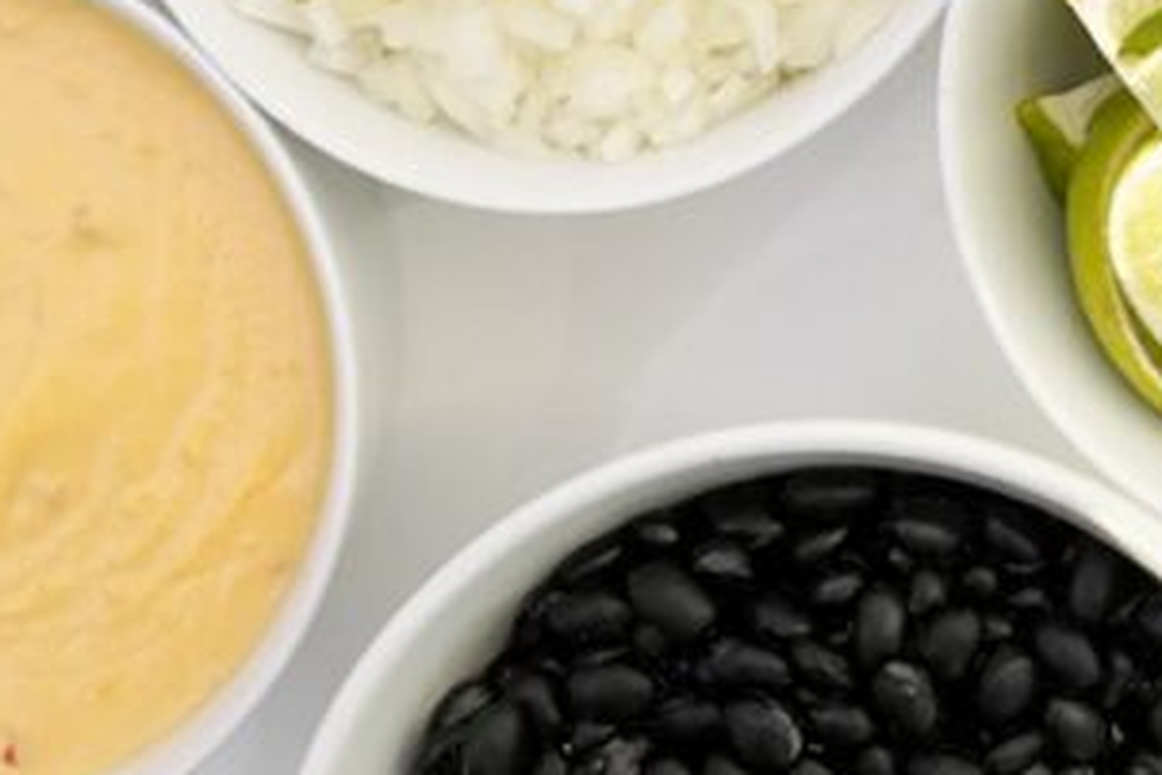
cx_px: 1338
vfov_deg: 12.2
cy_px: -340
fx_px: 3486
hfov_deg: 18.1
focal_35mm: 108
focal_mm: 32
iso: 3200
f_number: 8
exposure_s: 1/160
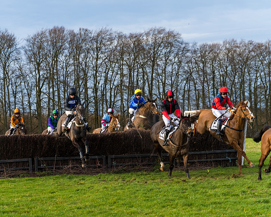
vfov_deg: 14.0
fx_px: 885
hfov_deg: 17.4
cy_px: 108
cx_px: 108
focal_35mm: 110
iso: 400
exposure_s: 1/1000
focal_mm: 98
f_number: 4
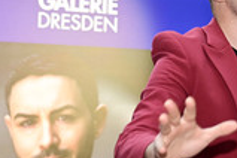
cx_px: 248
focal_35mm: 99
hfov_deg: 19.9
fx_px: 652
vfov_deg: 13.8
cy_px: 113
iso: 640
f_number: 2.8
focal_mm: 35
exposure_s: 1/200
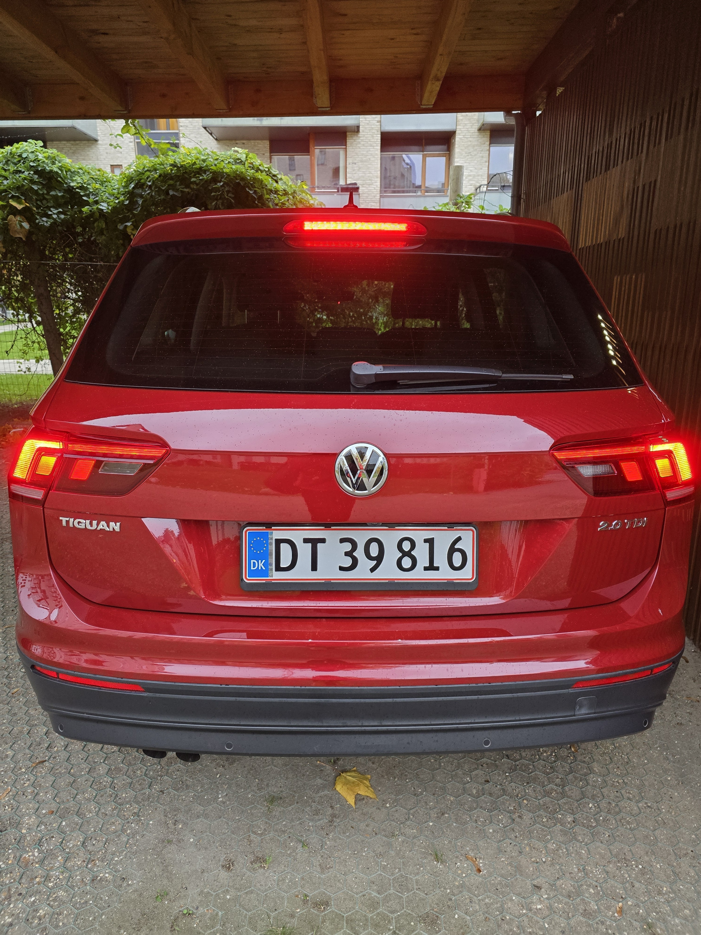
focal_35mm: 23
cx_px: 350
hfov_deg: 58.9
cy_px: 468
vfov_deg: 73.9
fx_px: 621
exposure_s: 1/100
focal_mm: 6.3
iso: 320
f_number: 1.7
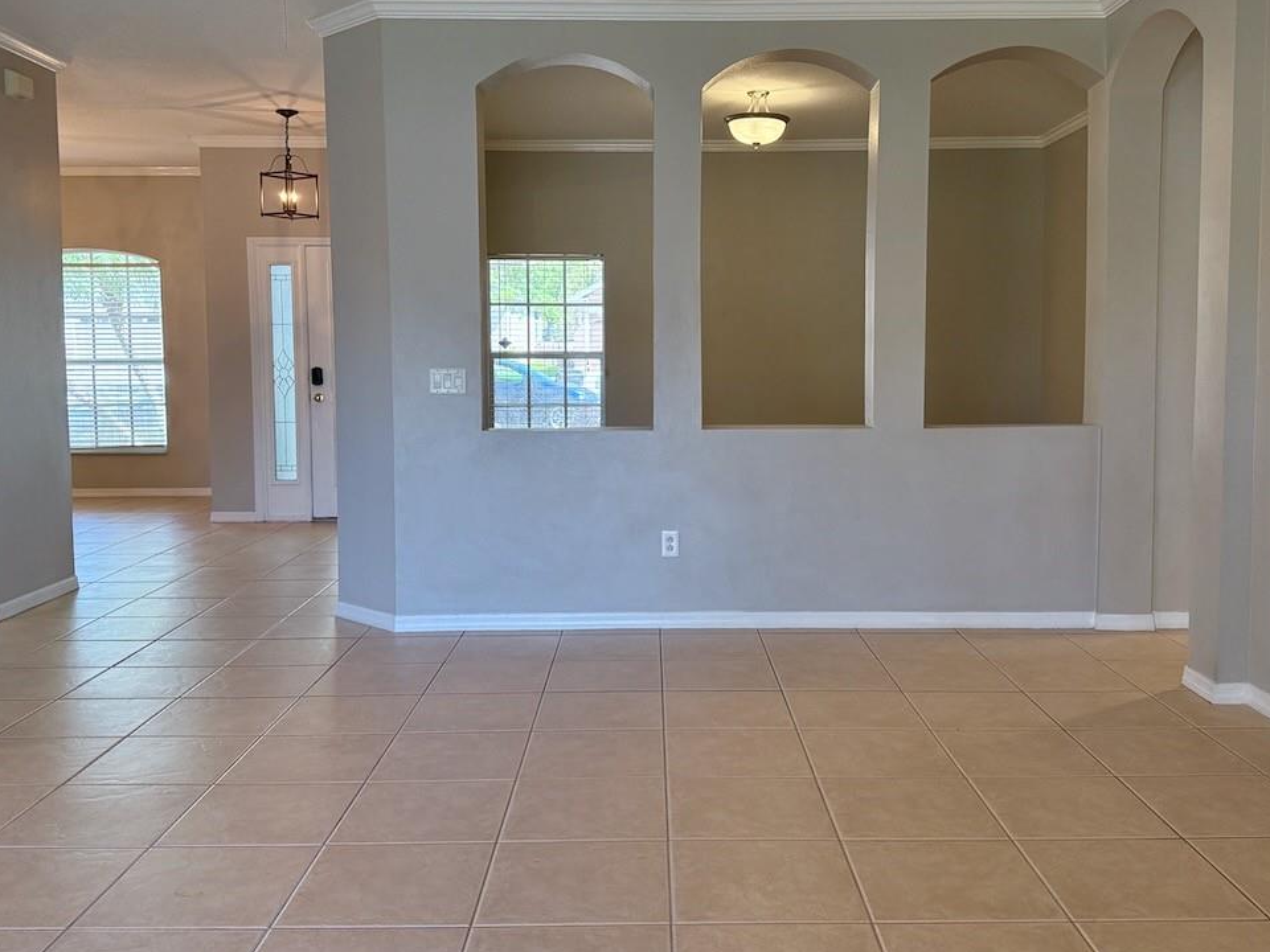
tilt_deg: -3.0
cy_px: 418
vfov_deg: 44.1
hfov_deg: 56.8
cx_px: 648
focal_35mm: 32
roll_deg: +0.0
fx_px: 1174
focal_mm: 6.76
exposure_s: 1/154
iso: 200
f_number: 1.78
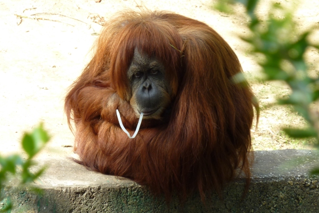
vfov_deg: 6.3
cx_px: 159
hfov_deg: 9.4
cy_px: 106
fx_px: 1941
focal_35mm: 219
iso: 80
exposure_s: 1/100
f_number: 4.6
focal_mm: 34.4
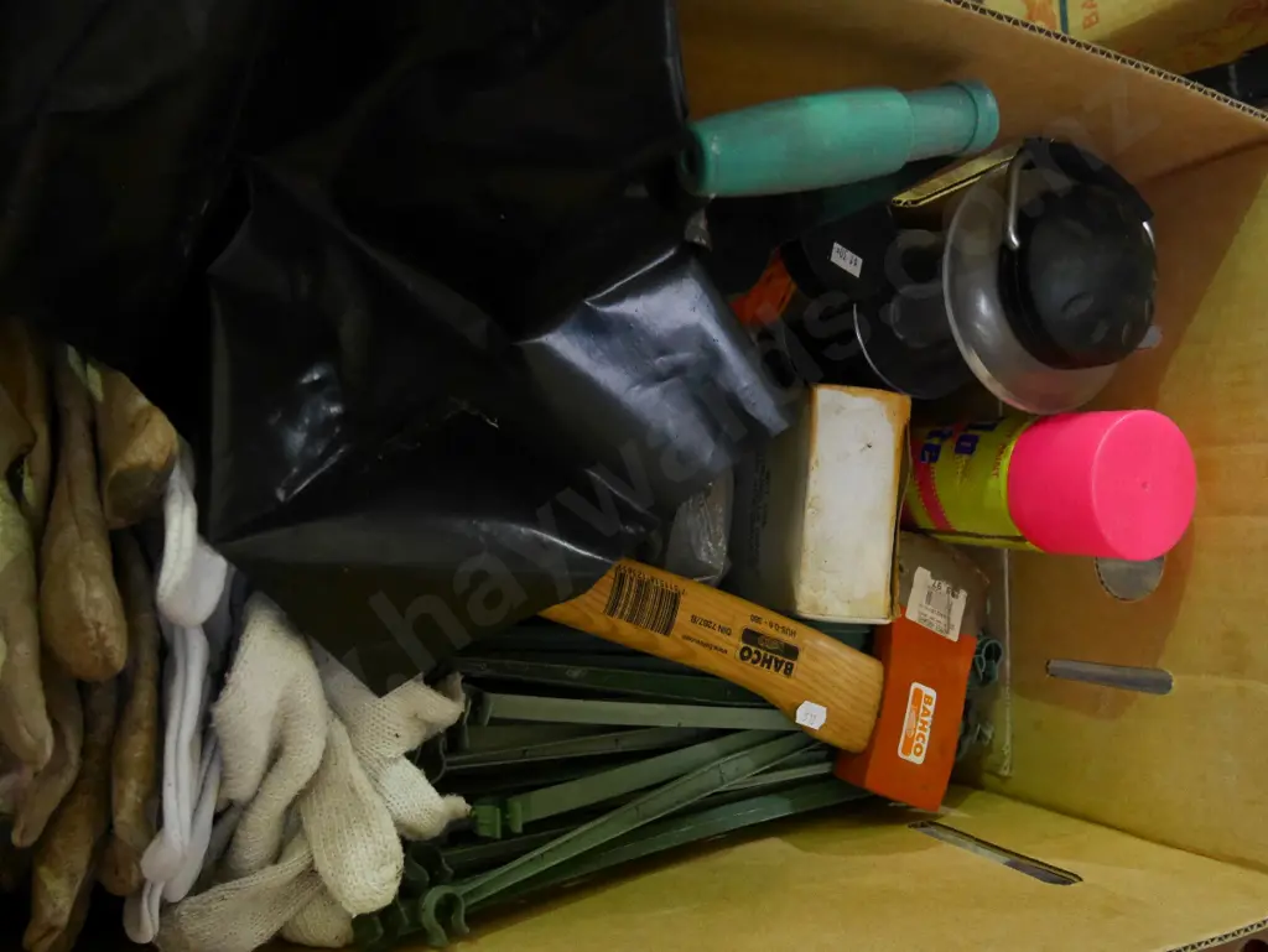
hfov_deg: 59.9
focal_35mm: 30
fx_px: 1099
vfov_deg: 46.8
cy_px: 476
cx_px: 634
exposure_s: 1/6
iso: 3200
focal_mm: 15
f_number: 4
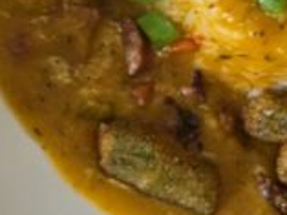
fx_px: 1245
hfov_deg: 10.2
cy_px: -55
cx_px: -526
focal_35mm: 150
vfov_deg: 9.7
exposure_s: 1/120
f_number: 1.4
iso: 100
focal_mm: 6.5
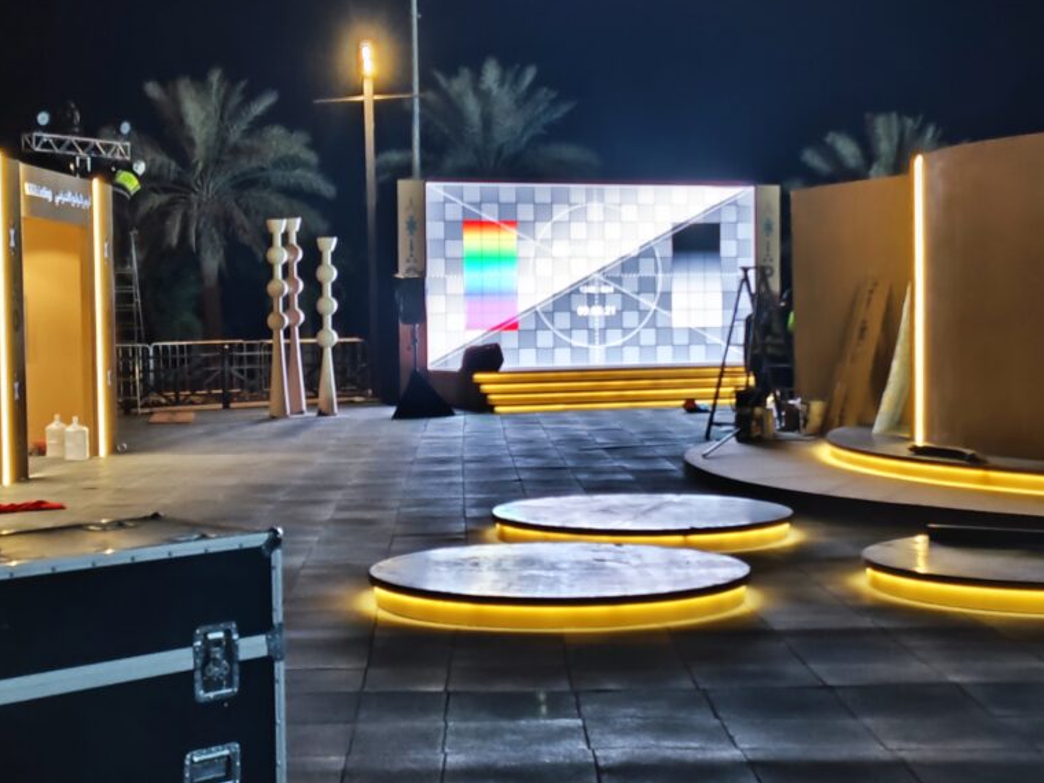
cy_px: 433
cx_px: 456
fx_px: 935
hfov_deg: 58.2
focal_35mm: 31
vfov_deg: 45.4
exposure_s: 1/120
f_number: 1.8
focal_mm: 5.43
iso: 640
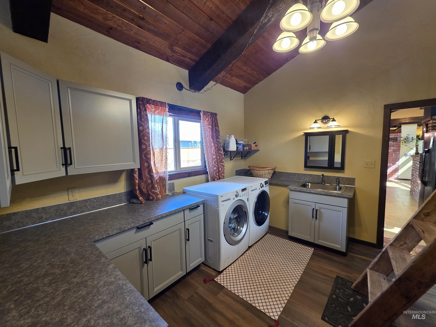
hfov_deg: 106.2
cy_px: 164
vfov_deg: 89.9
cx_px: 218
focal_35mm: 13
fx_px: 164
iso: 200
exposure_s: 1/60
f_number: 1.9
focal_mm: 2.2
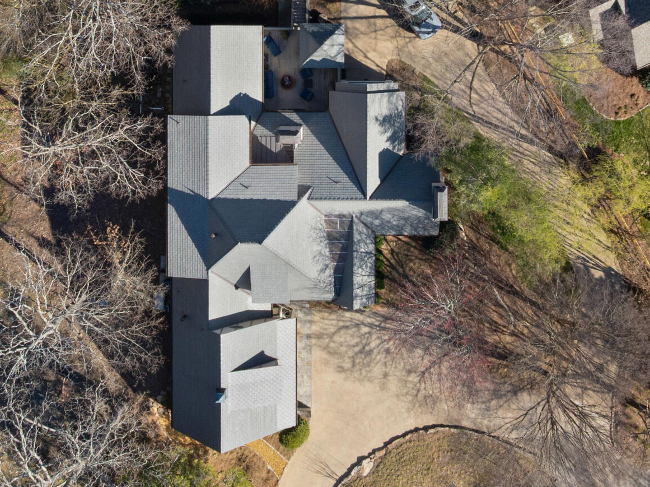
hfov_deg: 31.2
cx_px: 344
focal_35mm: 62
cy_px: 35
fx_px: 1163
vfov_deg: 22.9
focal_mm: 12.29
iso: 100
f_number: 7.1
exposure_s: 1/160
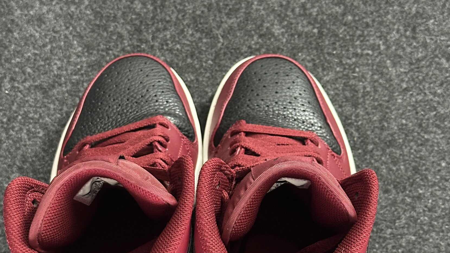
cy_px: 234
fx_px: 967
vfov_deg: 14.7
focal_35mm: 81
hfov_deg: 26.2
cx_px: 208
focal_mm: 6.86
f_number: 1.78
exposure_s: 1/25
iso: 500
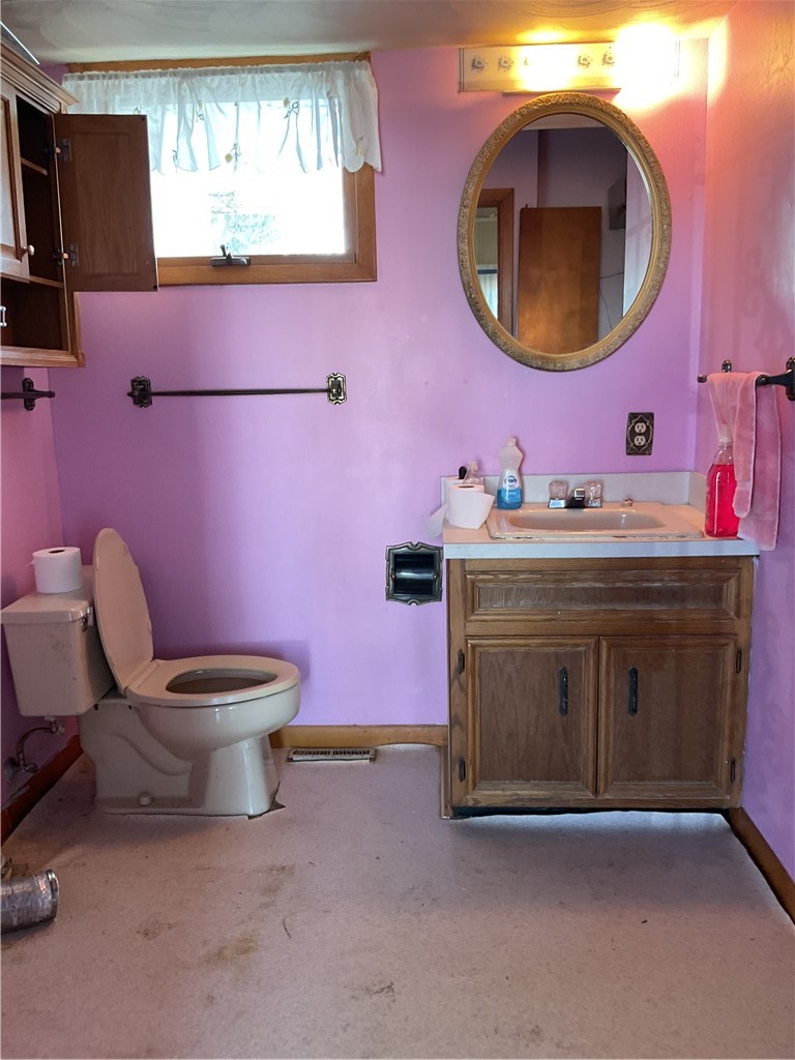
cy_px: 530
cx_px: 398
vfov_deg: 61.7
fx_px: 888
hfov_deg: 48.2
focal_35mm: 29
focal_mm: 3
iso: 100
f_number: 1.8
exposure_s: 1/50
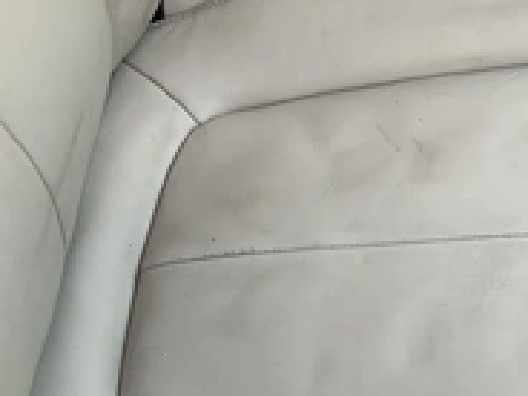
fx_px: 961
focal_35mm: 63
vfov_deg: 22.9
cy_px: 319
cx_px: 459
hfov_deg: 29.6
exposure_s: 1/171
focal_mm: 3
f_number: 1.8
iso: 20
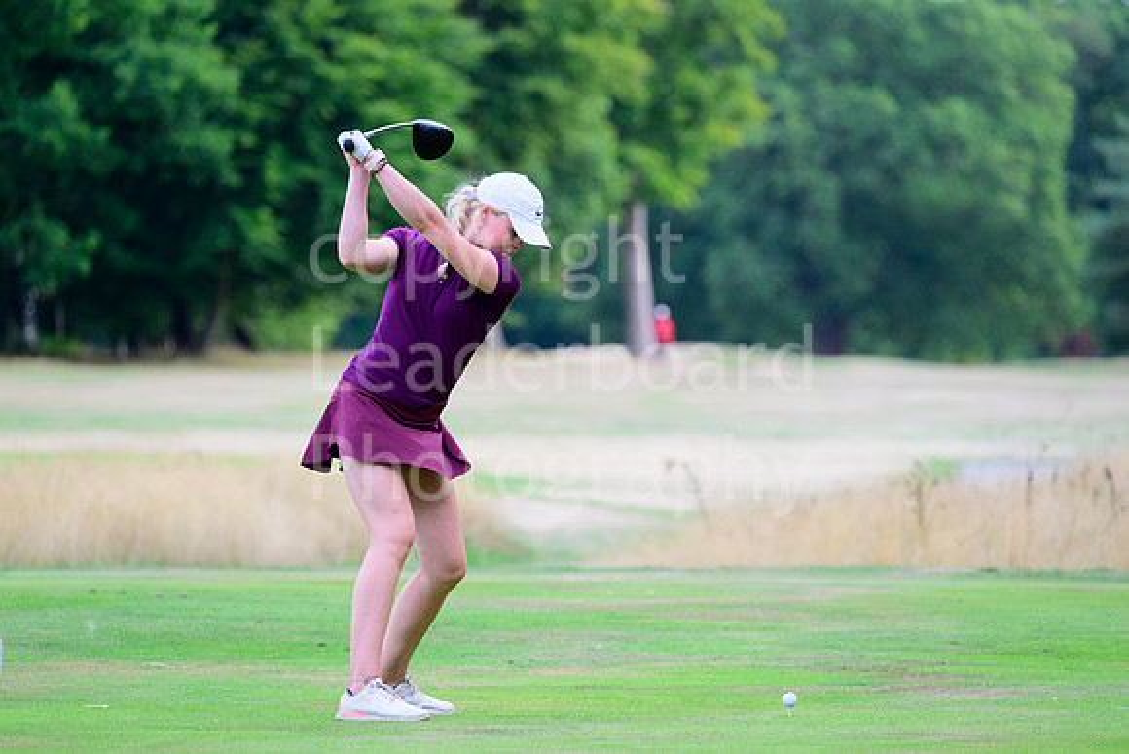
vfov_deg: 4.6
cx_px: 564
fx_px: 9410
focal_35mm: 300
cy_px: 377
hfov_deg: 6.9
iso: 1600
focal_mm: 300
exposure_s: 1/800
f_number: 6.3
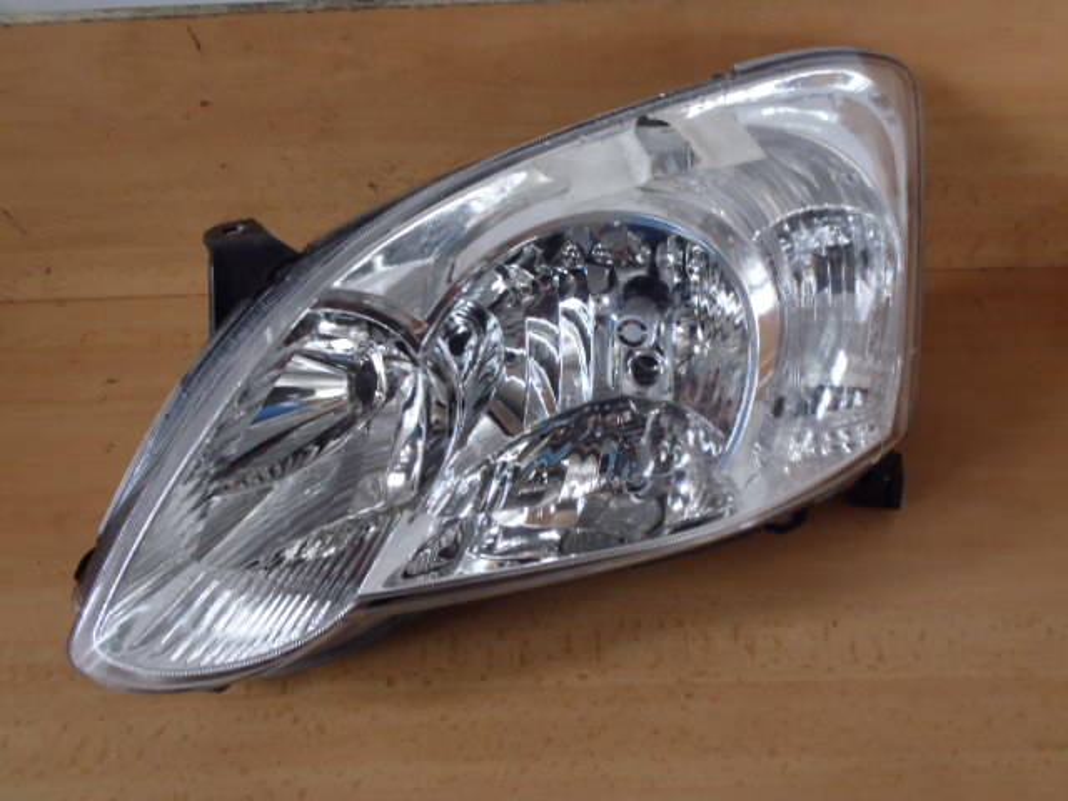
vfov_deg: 49.7
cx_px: 534
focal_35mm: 28
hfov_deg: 63.4
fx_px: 864
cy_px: 400
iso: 200
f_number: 3.9
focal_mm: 5
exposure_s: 1/10
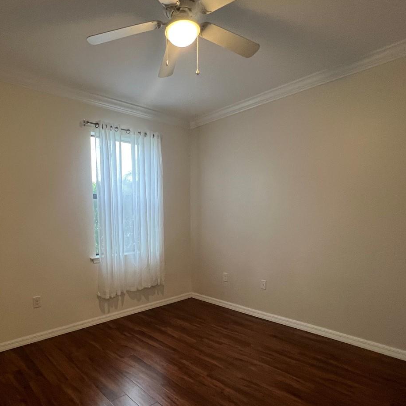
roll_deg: +1.6
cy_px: 242
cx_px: 167
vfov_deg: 74.1
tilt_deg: -3.6
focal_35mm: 20
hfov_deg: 74.2
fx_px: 265
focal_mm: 1.57
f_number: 1.8
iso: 200
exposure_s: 1/60
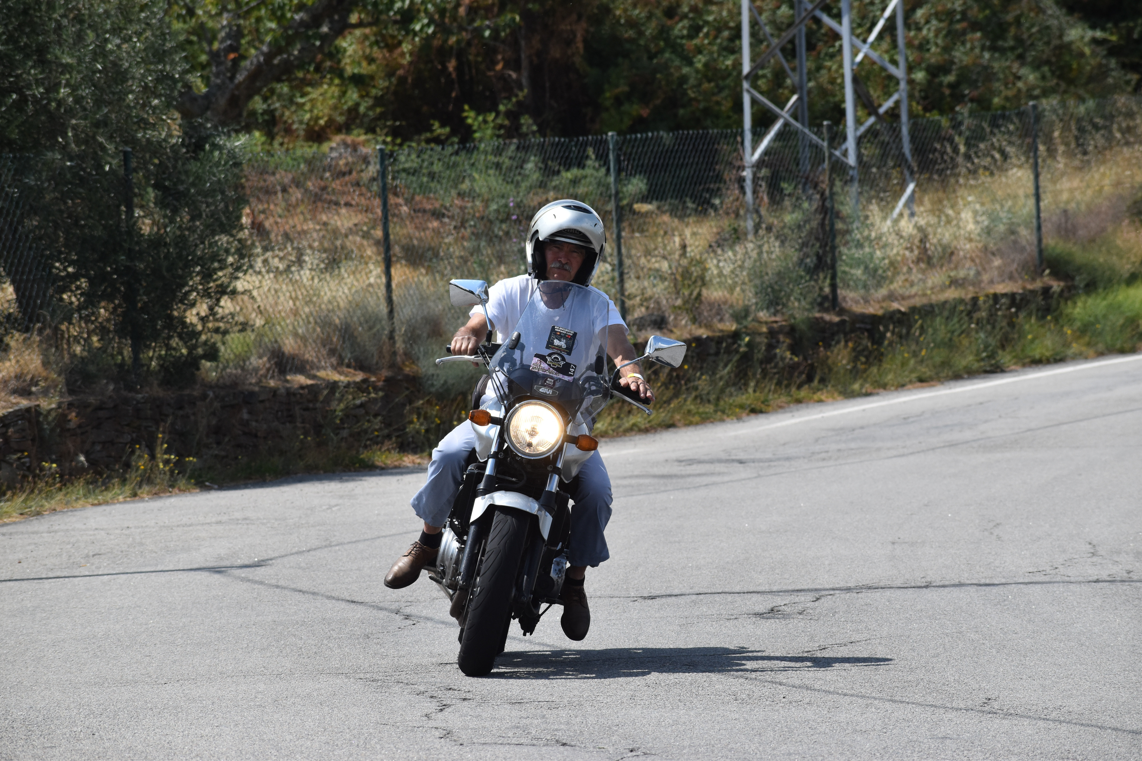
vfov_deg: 6.8
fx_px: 6423
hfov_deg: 10.2
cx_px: 571
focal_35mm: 202
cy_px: 380
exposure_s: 1/1600
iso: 400
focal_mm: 135
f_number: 7.1
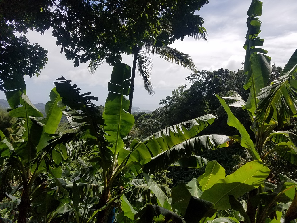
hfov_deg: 67.3
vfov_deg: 53.1
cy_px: 112
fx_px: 223
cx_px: 148
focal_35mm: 26
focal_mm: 4.2
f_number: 1.7
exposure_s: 1/5696
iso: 50
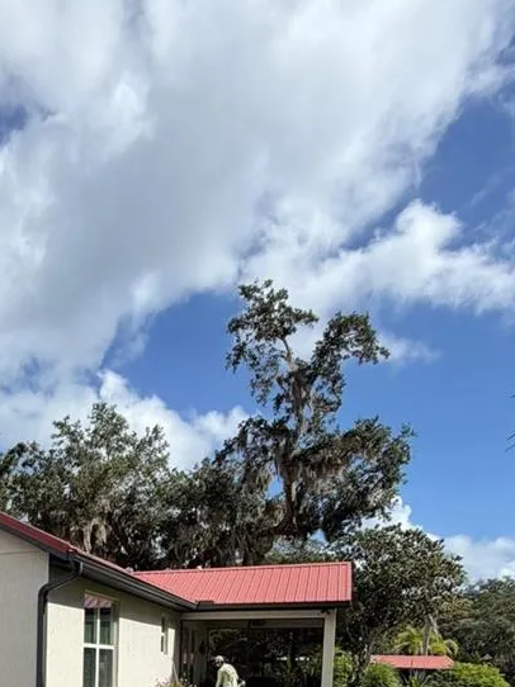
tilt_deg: -4.0
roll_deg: -0.9
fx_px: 615
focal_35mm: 31
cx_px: 20
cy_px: 702
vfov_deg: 47.4
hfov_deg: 40.7
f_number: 2.2
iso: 20
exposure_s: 1/970
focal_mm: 2.22
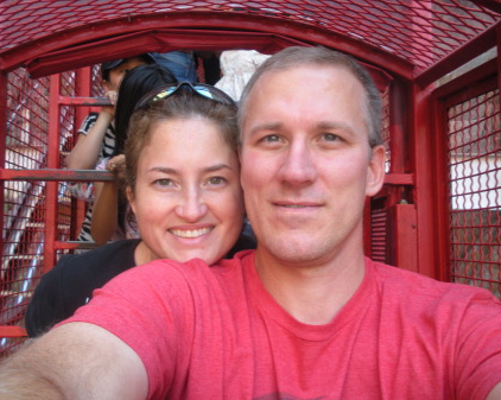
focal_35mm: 38
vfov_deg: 39.1
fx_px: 563
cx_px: 245
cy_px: 198
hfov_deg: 48.0
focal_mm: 6.3
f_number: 3.5
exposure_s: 1/60
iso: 176
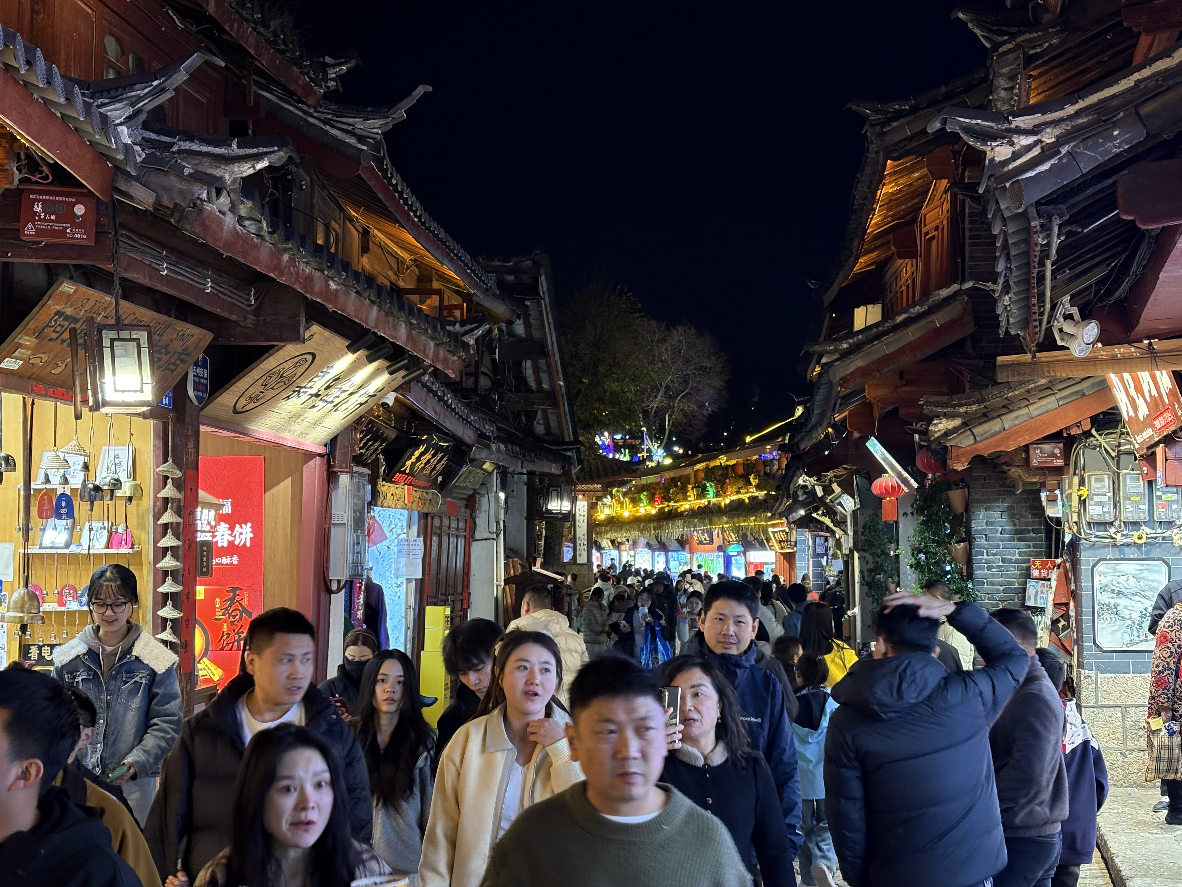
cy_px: 444
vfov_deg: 28.0
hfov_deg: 36.8
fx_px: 1776
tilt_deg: +3.8
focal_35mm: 52
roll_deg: +0.5
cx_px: 591
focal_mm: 5.96
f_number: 1.6
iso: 125
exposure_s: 1/33
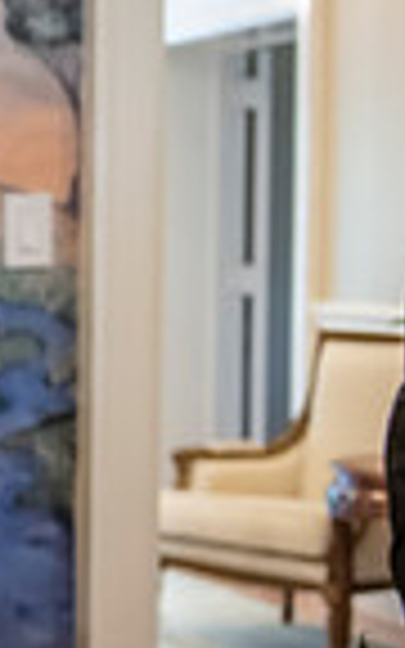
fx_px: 2313
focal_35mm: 131
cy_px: 389
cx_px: -886
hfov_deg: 8.2
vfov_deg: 15.9
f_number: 2.8
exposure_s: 1/125
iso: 2500
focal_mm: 32
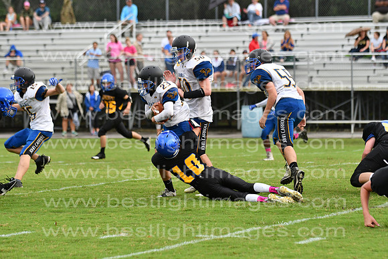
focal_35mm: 210
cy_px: 130
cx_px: 194
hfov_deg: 9.8
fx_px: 2264
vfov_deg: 6.5
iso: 800
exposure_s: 1/3200
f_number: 3.5
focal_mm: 140
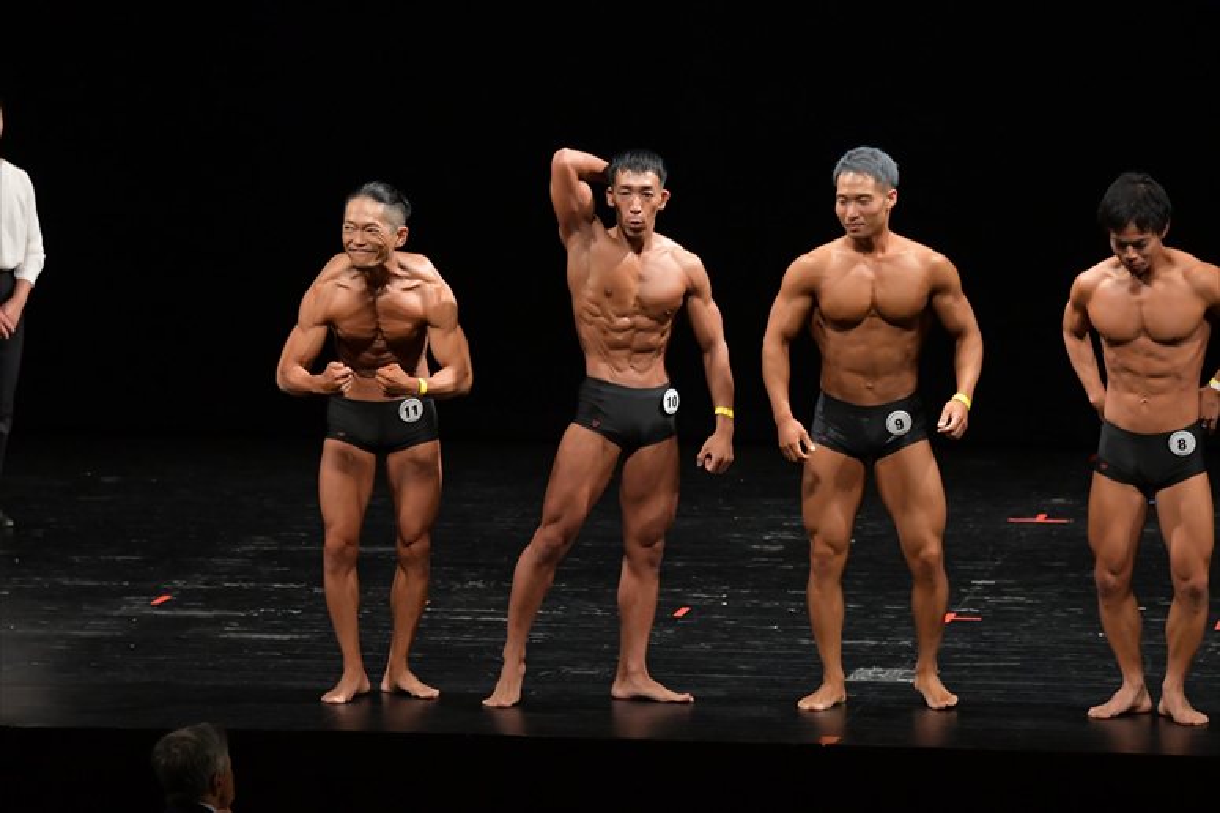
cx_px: 610
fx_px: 6842
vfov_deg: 6.8
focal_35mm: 202
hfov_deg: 10.2
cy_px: 406
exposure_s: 1/400
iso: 3200
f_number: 5.6
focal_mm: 135
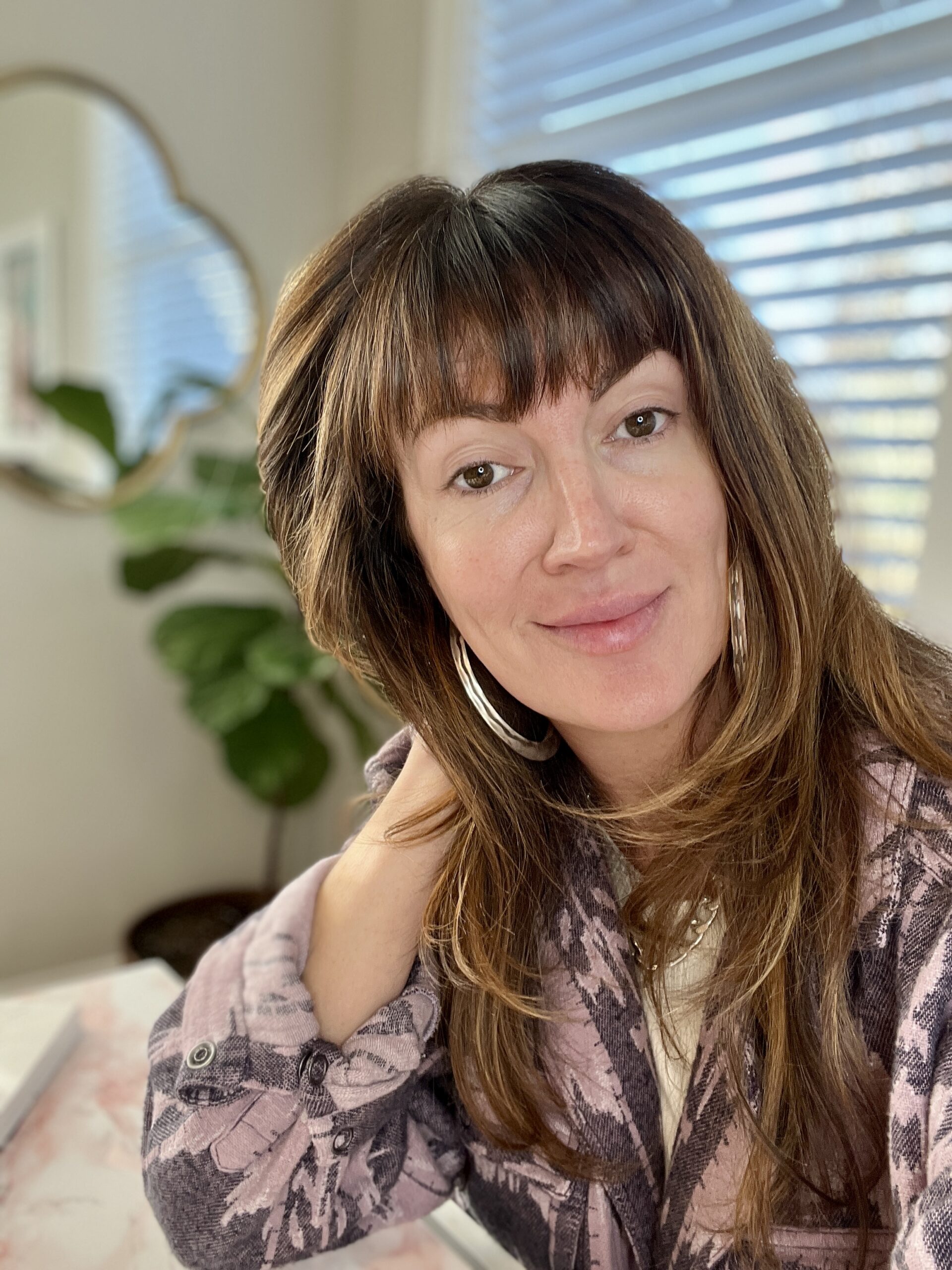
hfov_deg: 46.8
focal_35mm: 30
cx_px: 476
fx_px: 1100
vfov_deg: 60.0
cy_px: 635
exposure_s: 1/60
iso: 64
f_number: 2.2
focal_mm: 2.71
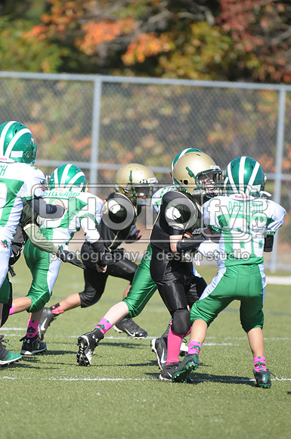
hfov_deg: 3.0
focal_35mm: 450
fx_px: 5472
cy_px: 220
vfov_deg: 4.6
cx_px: 146
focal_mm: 300
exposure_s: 1/5000
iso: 1000
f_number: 4
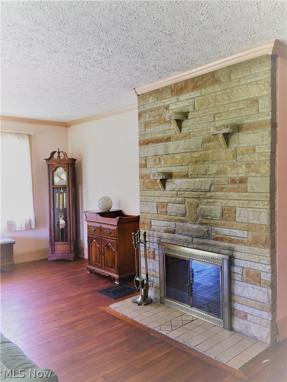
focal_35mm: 29
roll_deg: +0.7
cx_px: 144
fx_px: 320
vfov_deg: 61.6
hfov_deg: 48.2
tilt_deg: -3.9
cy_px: 191
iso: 64
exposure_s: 1/30
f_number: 2.2
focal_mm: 4.15
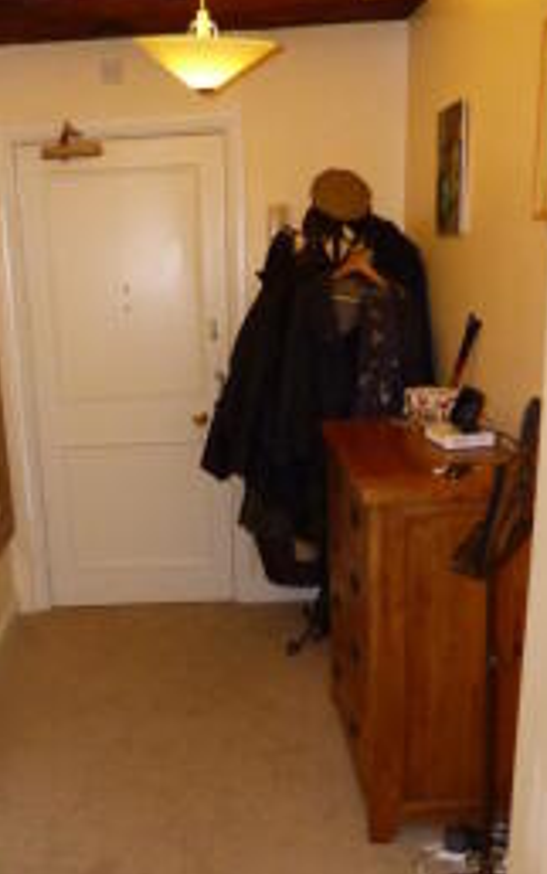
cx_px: 146
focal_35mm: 36
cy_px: 556
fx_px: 857
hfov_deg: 34.7
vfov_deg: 53.3
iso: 800
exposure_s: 1/60
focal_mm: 3.58
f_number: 2.8
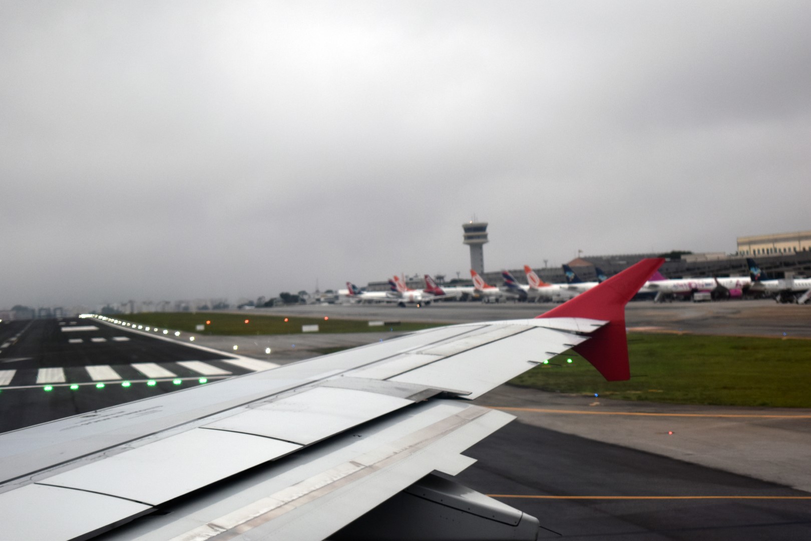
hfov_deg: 24.6
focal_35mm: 82
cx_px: 406
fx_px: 1858
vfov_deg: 16.6
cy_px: 270
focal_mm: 55
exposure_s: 1/1000
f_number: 5.6
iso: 400
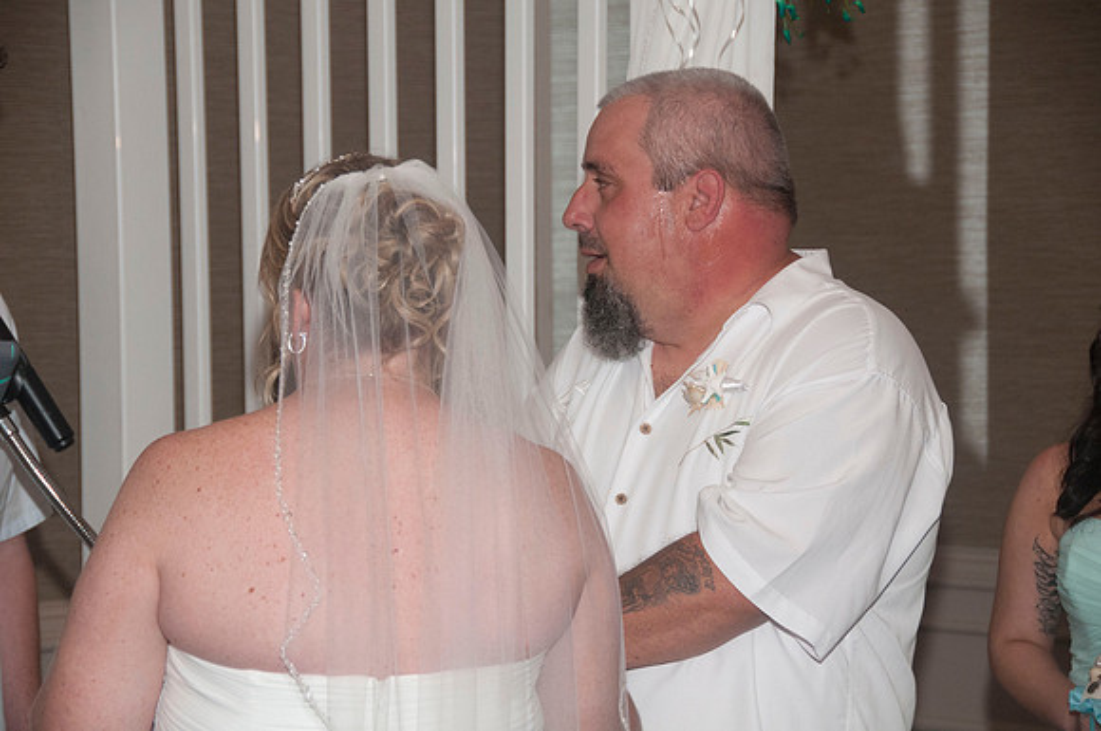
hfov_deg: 16.7
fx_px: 3756
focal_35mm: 123
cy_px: 366
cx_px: 550
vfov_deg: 11.1
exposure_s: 1/125
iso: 800
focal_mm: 82
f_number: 5.6
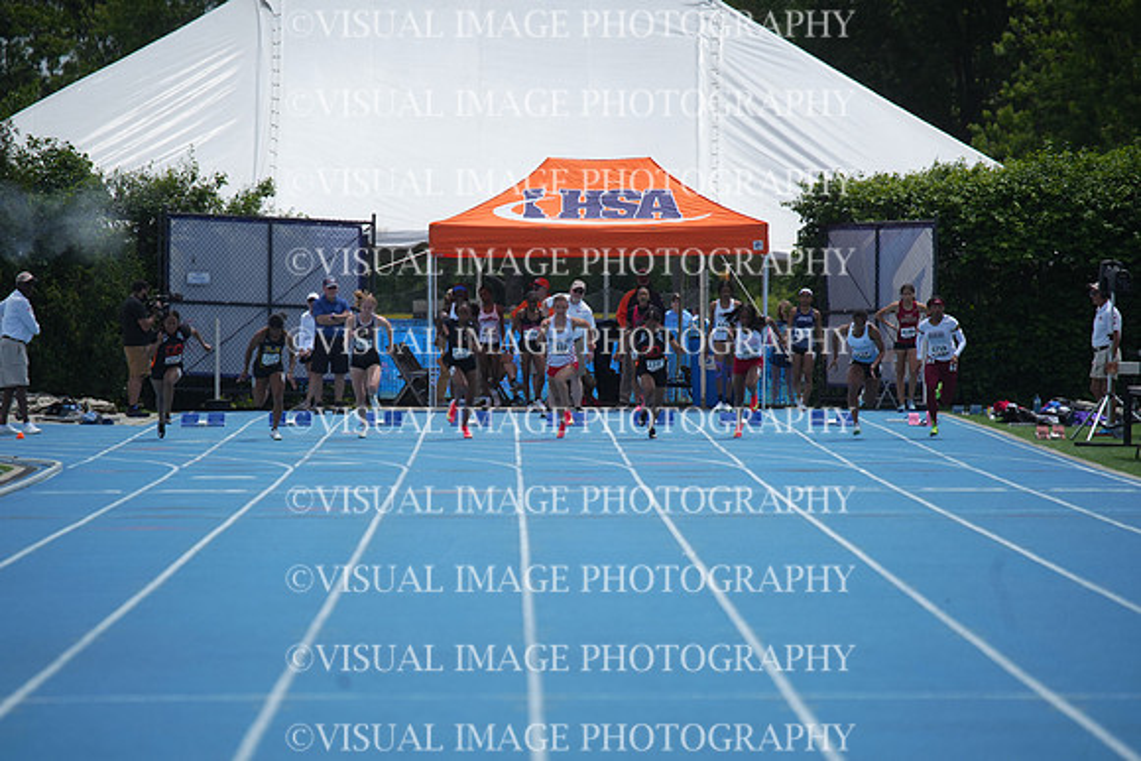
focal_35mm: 330
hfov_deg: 6.2
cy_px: 380
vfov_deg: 4.2
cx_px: 570
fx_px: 10461
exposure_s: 1/2500
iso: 320
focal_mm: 330
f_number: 5.6
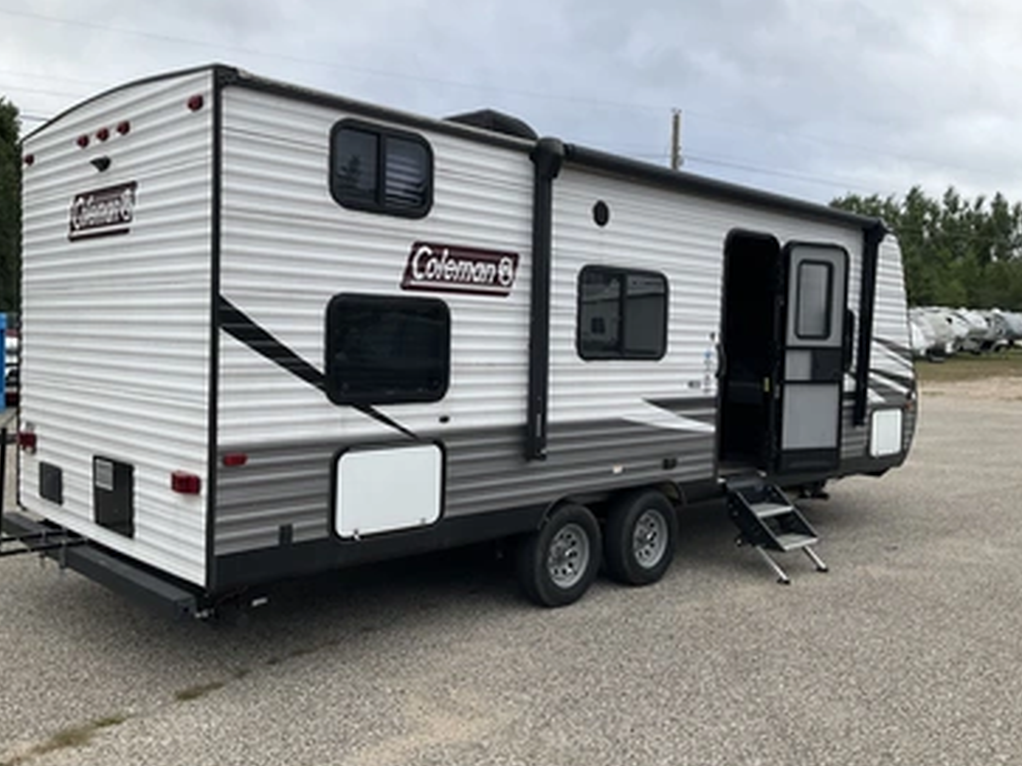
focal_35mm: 32
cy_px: 375
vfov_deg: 44.1
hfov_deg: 56.8
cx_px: 473
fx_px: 944
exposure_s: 1/514
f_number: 1.8
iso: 25
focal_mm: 3
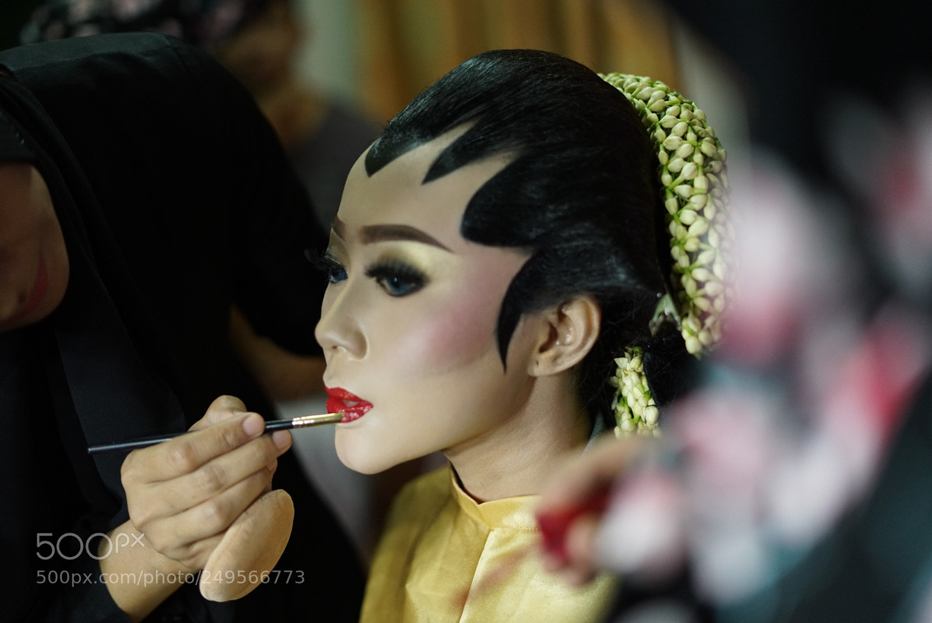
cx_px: 466
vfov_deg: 27.0
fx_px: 1295
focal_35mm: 50
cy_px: 312
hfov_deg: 39.6
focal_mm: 50
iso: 3200
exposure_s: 1/160
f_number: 2
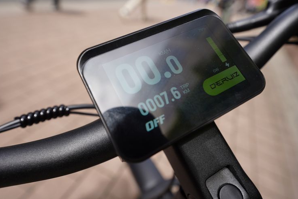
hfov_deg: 76.1
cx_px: 152
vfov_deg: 55.1
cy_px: 97
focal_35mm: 23
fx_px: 190
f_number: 4.5
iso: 100
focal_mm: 22
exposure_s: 1/400
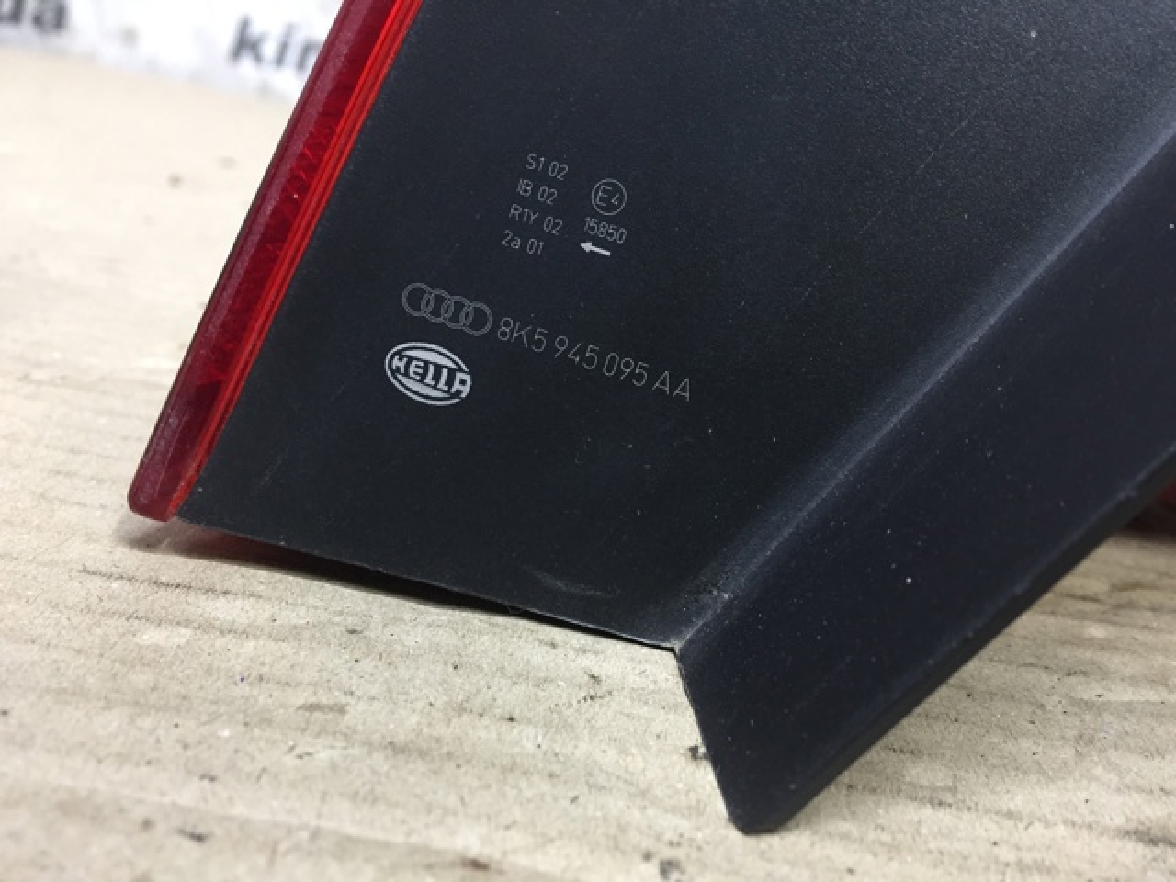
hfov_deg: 61.7
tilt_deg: -18.7
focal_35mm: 29
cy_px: 441
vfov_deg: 48.2
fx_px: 985
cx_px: 588
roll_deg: -10.1
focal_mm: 4.15
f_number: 2.2
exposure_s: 1/33
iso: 160
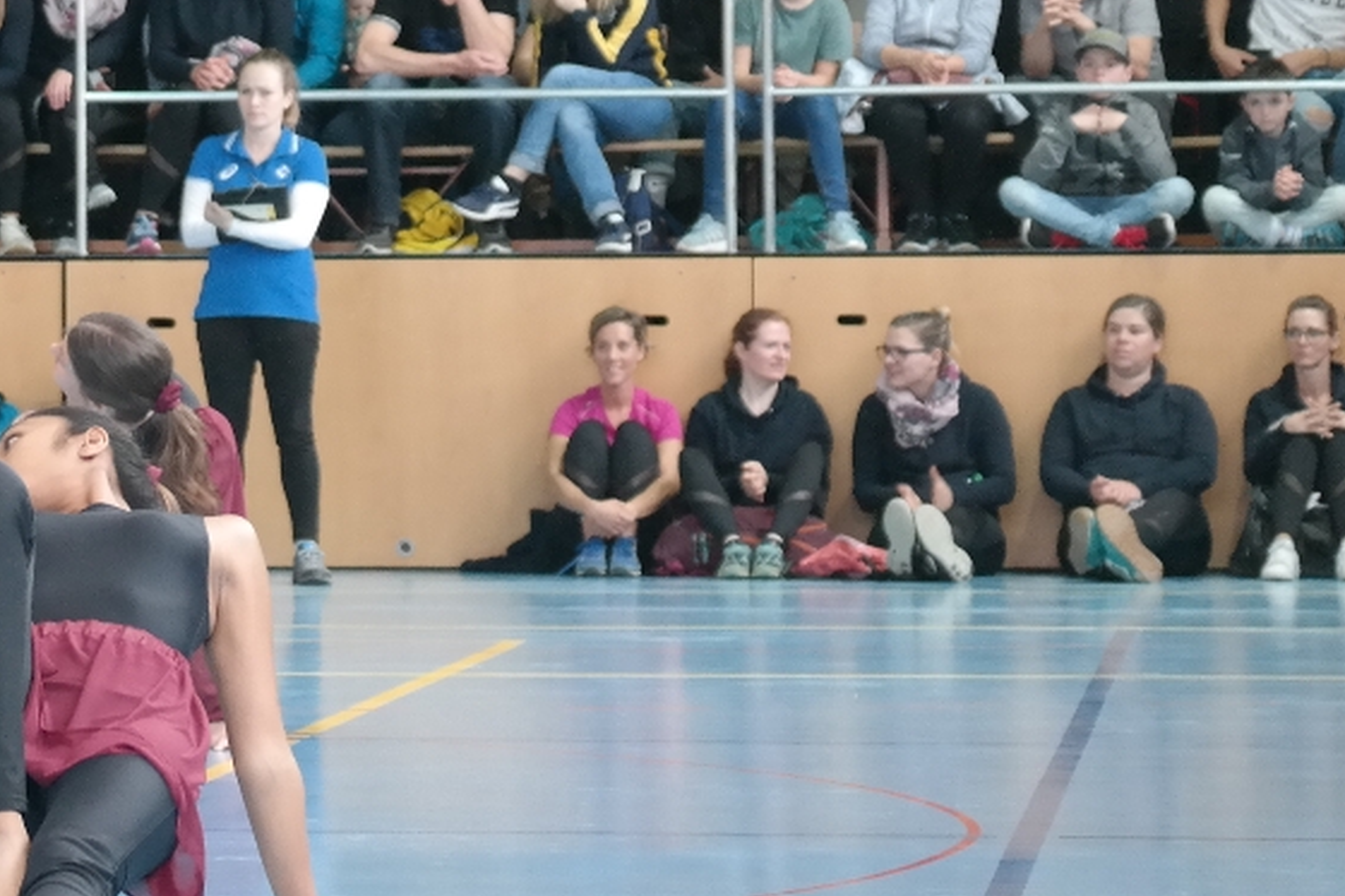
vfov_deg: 6.2
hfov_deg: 9.2
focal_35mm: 220
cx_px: -540
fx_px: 8217
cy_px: -103
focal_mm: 50
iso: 1600
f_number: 4
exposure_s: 1/80
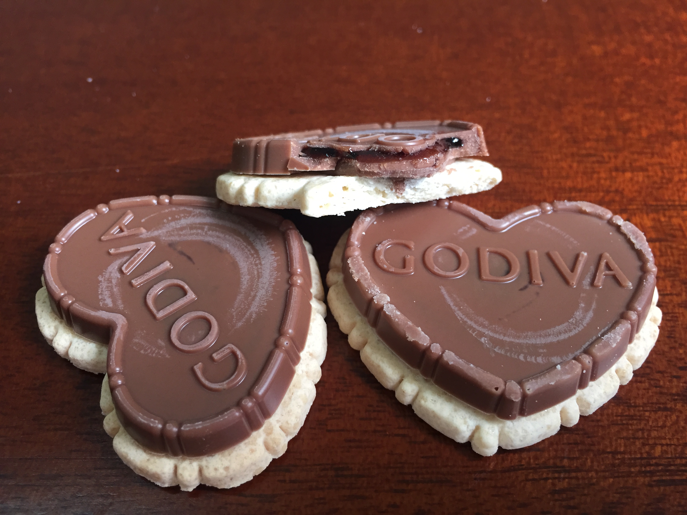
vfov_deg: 48.2
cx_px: 344
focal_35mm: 29
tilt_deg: -52.4
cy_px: 258
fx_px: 576
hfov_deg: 61.7
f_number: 2.2
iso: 64
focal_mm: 4.15
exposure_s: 1/33
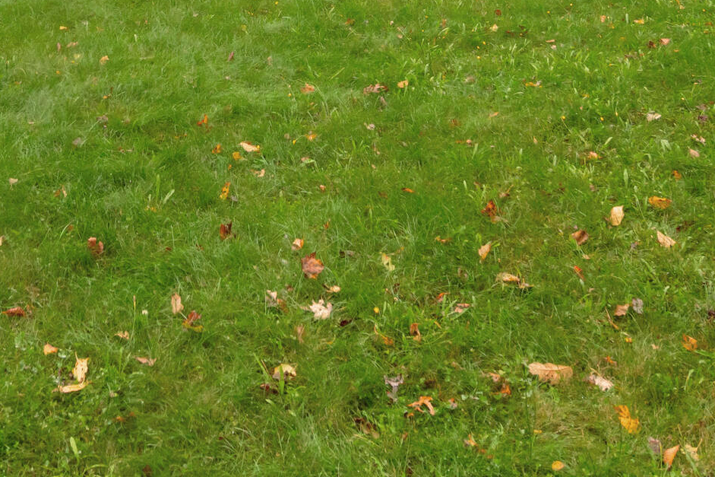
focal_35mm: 51
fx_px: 1013
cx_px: 123
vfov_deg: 22.6
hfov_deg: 37.2
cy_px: -199
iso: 1000
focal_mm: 16
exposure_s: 1/30
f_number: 8
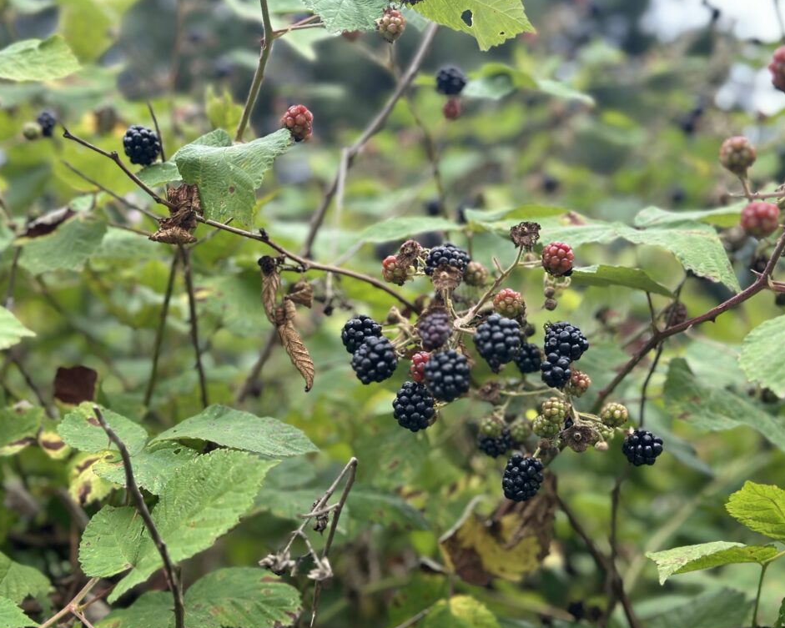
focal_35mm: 51
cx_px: 394
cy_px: 317
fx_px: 1185
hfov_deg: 36.7
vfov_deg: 29.7
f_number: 1.78
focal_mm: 6.86
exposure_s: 1/491
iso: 80
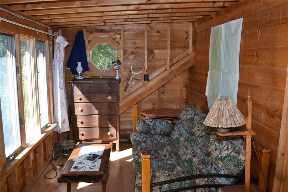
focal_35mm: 27
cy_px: 96
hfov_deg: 67.4
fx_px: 216
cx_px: 144
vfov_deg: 47.9
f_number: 5.6
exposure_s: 1/125
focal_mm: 18
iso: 320
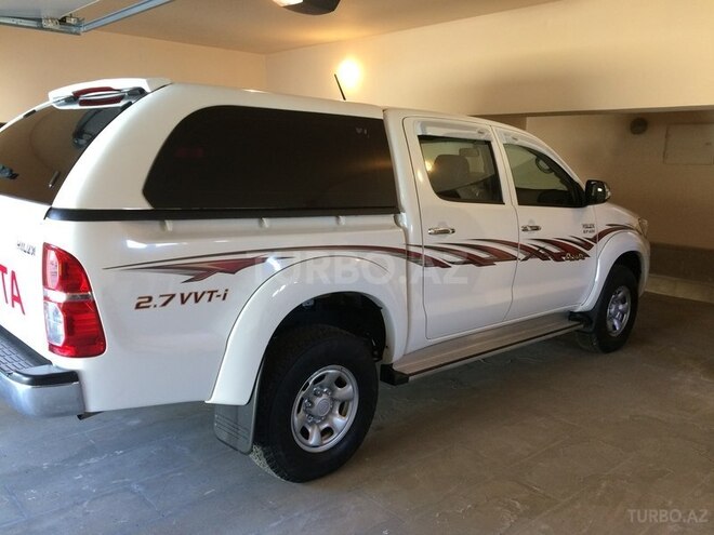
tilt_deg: -10.9
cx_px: 357
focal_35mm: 29
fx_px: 598
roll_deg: -0.4
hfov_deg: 61.7
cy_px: 268
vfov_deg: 48.2
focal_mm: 4.15
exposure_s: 1/33
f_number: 2.2
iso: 200
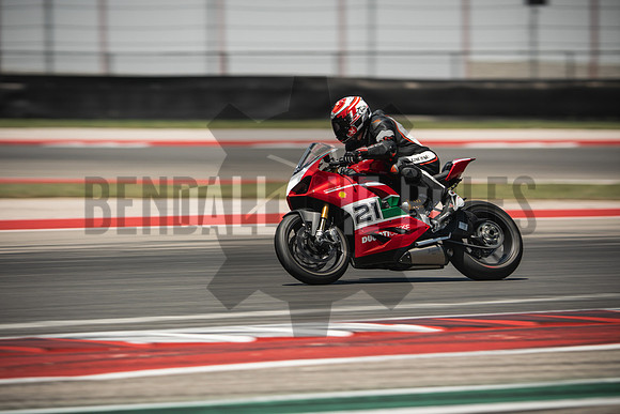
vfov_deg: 4.6
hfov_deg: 6.9
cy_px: 207
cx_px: 310
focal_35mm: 300
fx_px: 5168
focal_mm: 200
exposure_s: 1/250
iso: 160
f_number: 2.8
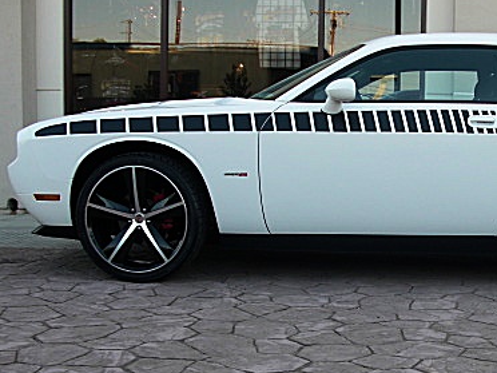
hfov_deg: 30.2
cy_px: 251
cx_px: 417
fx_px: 890
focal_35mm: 62
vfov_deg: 23.5
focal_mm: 6.3
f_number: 2.8
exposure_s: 1/160
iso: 50
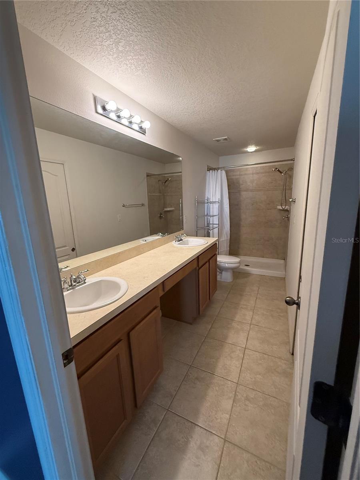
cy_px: 240
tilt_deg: -10.4
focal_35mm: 14
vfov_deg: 102.1
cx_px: 180
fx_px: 194
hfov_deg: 85.7
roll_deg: +2.9
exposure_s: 1/120
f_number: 2.2
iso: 500
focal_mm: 2.22
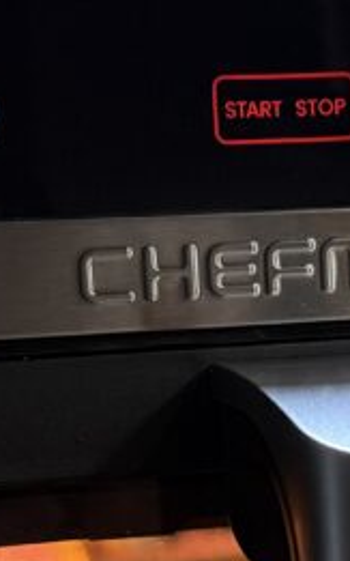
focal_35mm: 100
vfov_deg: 20.5
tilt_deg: -8.0
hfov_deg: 13.1
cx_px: 144
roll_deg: +3.7
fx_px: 1527
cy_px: 475
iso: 320
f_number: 1.78
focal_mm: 6.76
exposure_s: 1/50
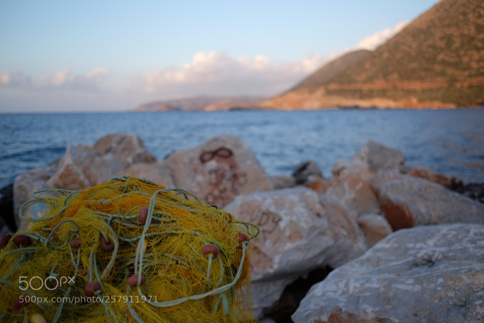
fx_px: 471
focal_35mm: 35
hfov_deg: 54.4
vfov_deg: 37.9
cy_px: 162
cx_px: 242
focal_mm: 23
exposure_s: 1/2200
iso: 200
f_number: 1.4
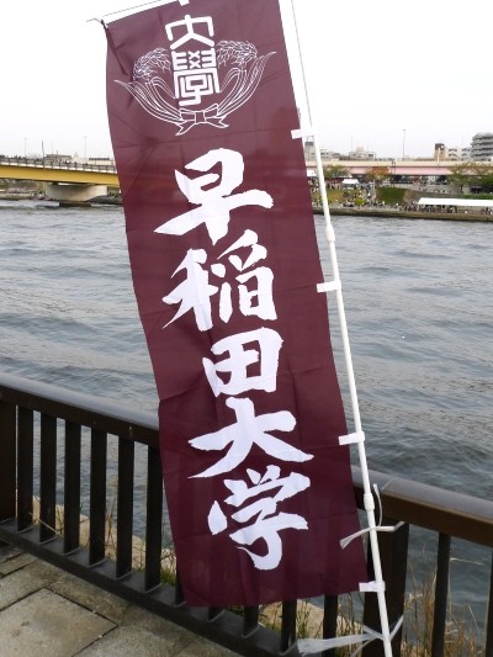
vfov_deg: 60.0
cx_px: 246
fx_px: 569
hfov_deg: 46.8
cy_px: 328
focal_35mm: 30
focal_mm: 6.3
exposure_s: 1/500
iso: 80
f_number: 3.5
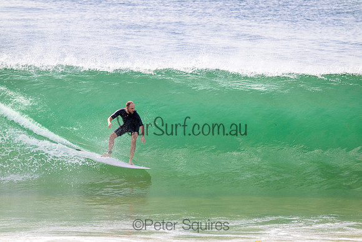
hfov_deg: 3.8
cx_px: 181
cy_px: 121
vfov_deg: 2.5
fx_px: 5431
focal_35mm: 540
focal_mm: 540
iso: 1250
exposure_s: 1/2000
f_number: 11
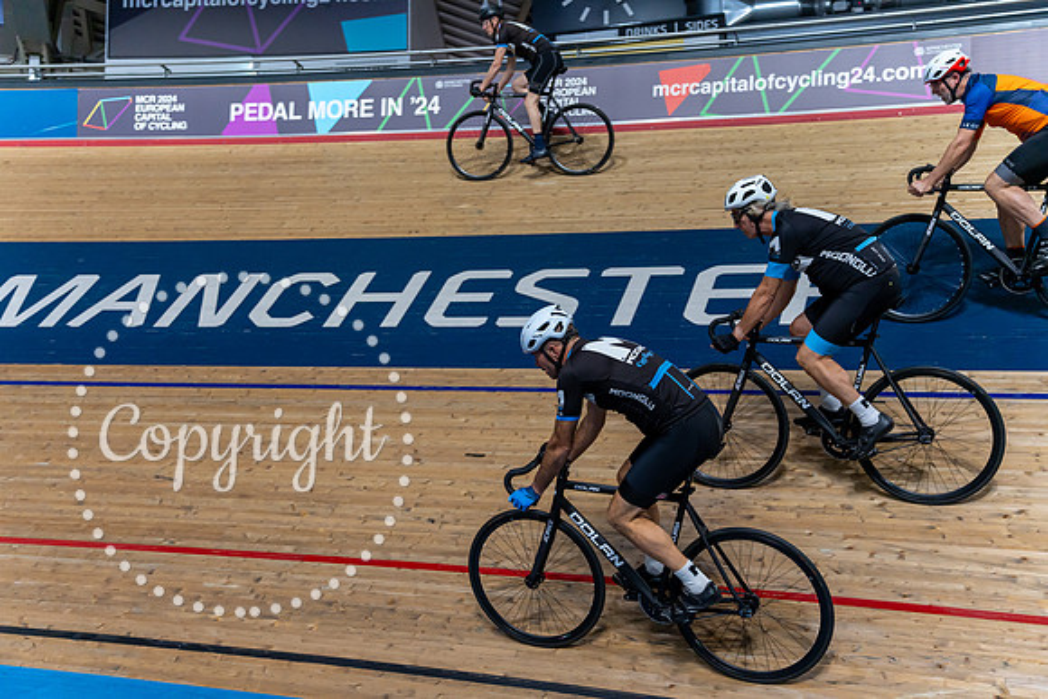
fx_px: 932
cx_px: 524
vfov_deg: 41.1
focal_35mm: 32
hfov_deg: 58.7
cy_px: 350
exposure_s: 1/1000
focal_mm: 32
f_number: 2.8
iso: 2500
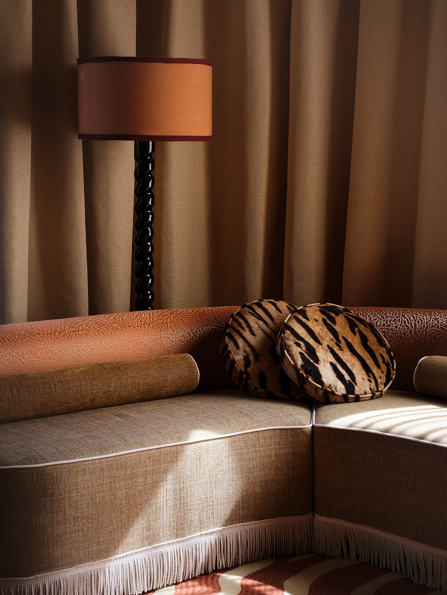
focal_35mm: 63
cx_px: 224
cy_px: 298
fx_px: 1085
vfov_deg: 30.7
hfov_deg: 23.3
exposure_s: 1/25
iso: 400
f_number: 10
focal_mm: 80
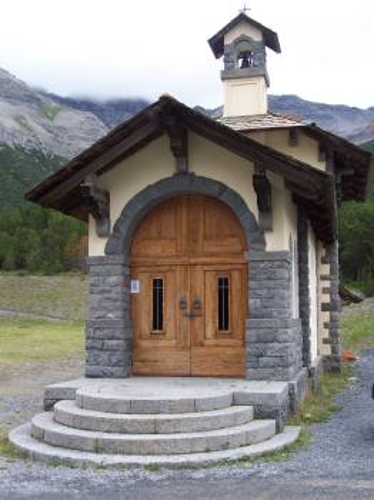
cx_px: 187
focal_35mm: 43
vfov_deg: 43.9
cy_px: 250
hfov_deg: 33.6
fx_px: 620
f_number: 2.8
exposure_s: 1/350
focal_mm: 7.1
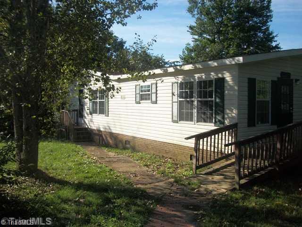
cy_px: 114
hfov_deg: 56.8
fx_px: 279
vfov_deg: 44.2
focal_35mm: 32
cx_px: 151
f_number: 8.8
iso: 200
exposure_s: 1/320
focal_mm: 5.7
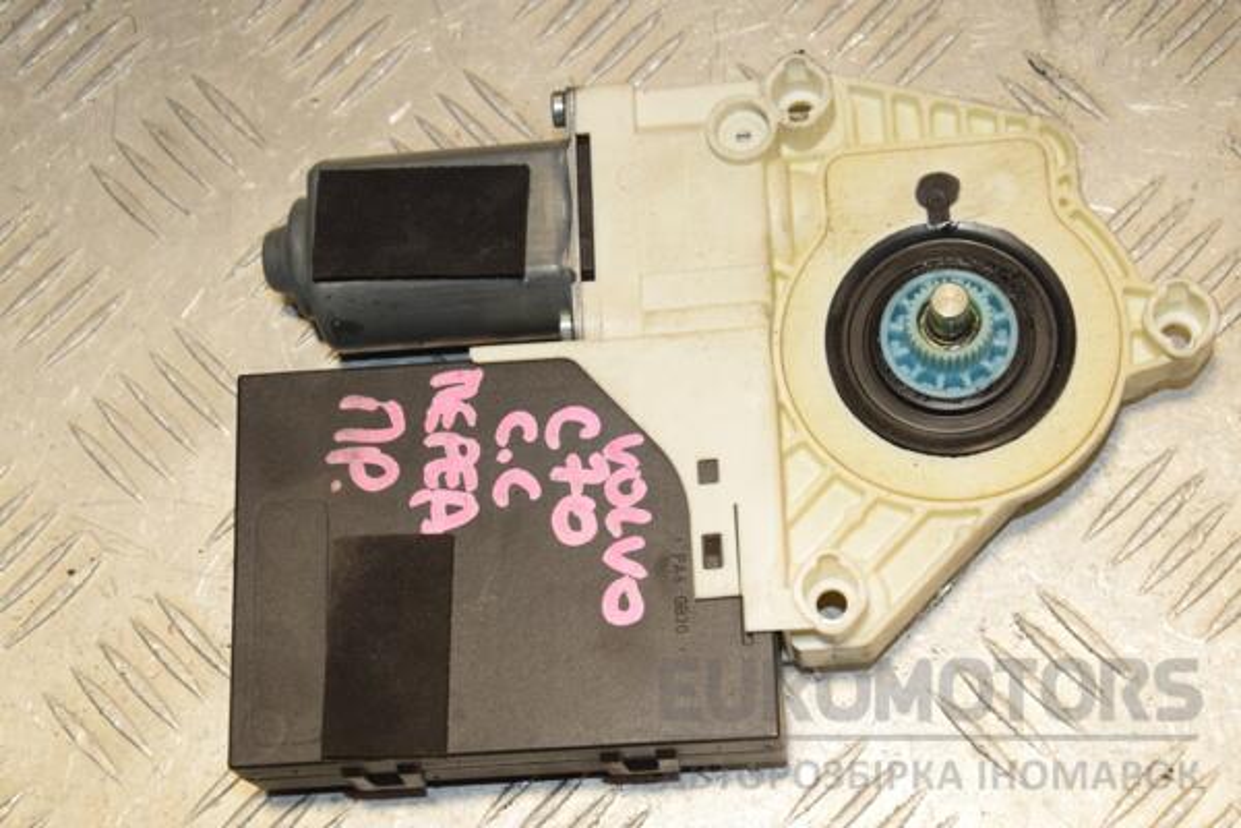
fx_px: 2585
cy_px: 414
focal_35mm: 75
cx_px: 620
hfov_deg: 27.0
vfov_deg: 18.2
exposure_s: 1/200
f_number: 8
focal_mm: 50
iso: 800
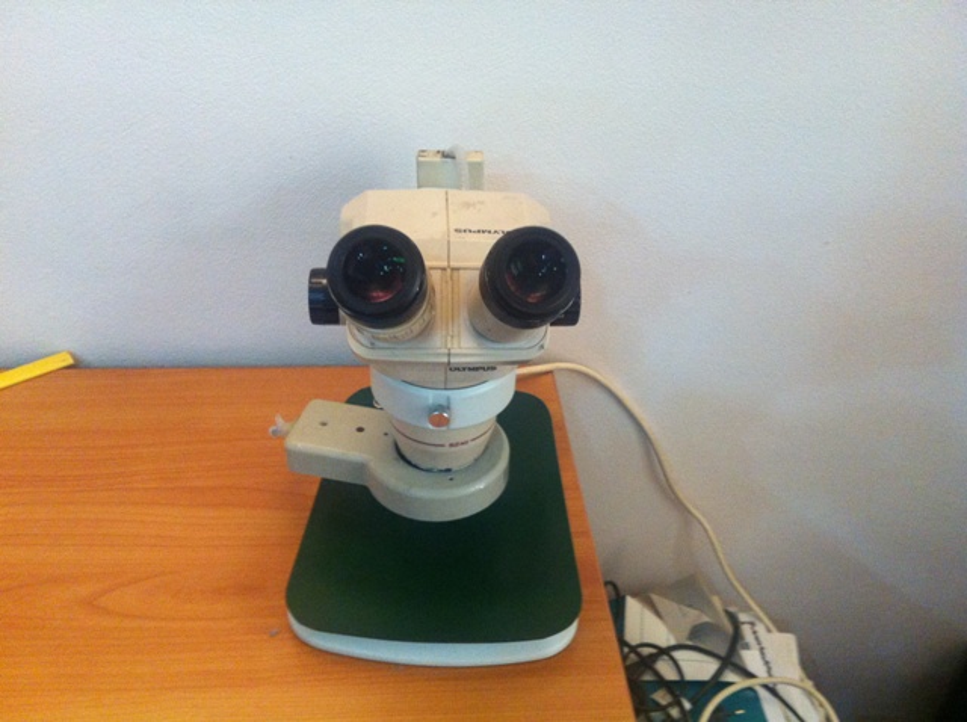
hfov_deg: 52.7
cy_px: 361
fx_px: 976
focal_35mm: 35
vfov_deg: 40.6
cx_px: 484
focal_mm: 3.85
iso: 320
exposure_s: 1/15
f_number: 2.8
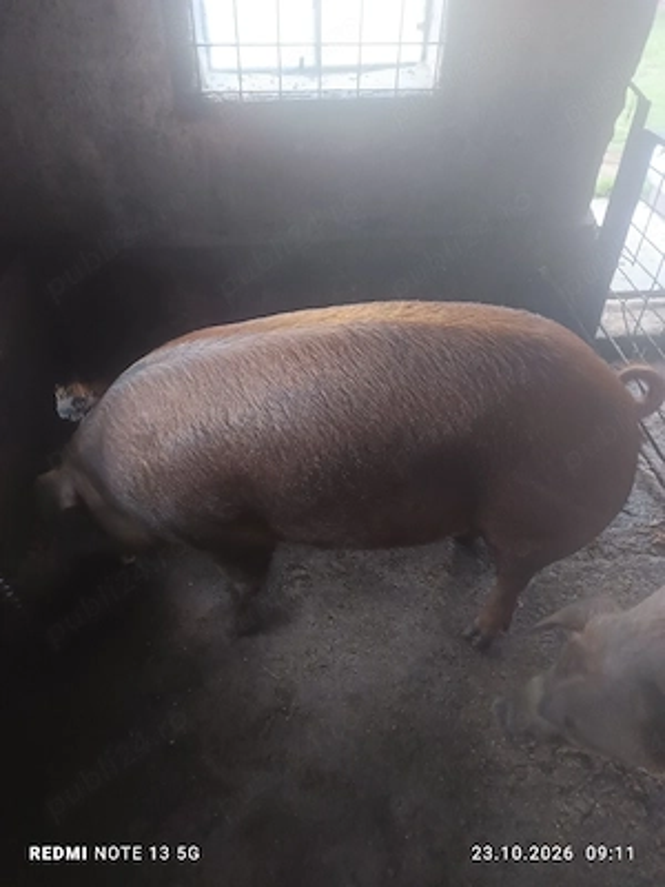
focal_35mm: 24
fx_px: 615
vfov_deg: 71.6
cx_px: 332
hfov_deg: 56.8
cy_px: 444
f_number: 1.7
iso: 1564
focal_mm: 5.31
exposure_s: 1/25.1
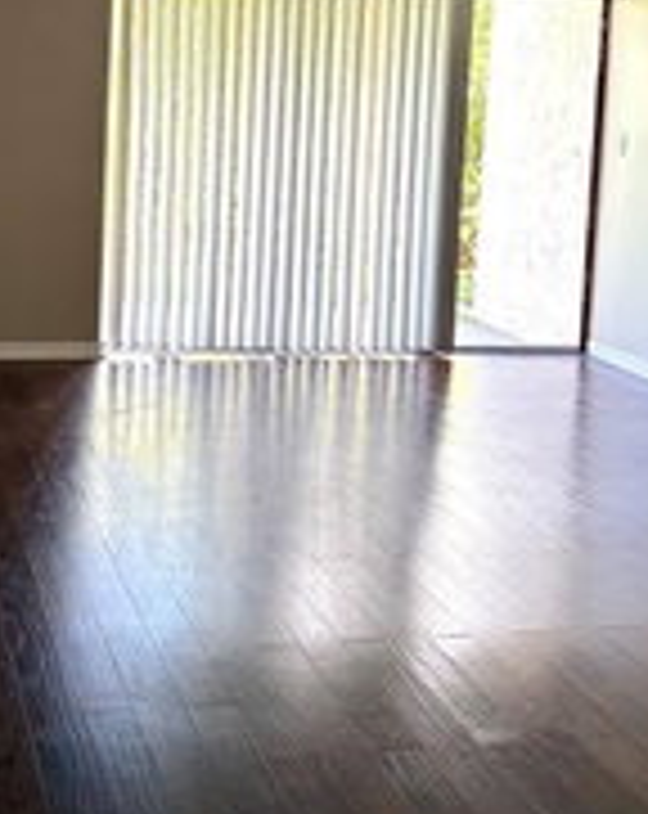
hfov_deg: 25.1
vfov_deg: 30.9
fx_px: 1443
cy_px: 193
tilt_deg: -4.9
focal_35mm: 60
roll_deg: -1.8
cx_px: 191
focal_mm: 5.96
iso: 80
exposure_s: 1/122
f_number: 1.6
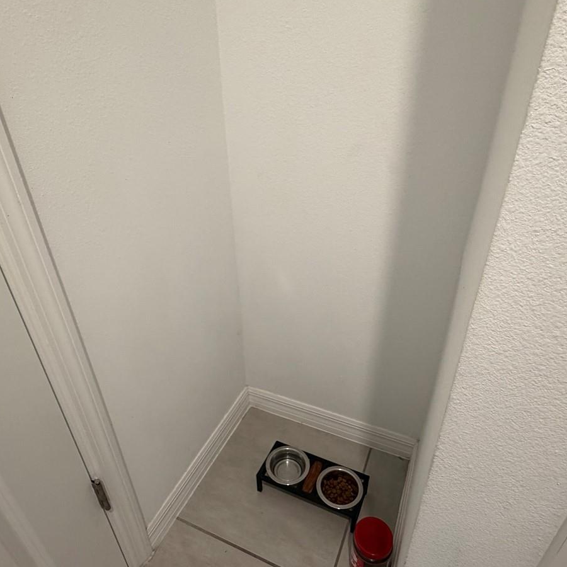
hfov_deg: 69.6
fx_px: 408
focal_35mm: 22
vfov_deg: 69.6
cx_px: 287
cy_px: 290
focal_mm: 2.22
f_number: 2.2
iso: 200
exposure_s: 1/60
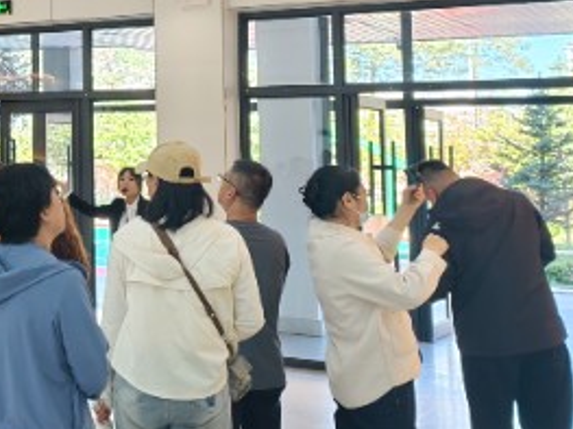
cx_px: -94
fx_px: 1158
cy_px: 24
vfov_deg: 20.5
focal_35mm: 70
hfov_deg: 25.3
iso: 86
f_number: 1.57
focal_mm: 6.54
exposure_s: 1/116
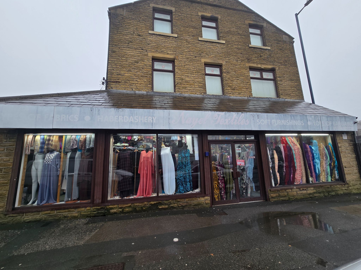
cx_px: 180
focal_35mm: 13
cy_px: 135
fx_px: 136
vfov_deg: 89.9
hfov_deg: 106.2
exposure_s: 1/178
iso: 50
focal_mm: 2.2
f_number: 2.2
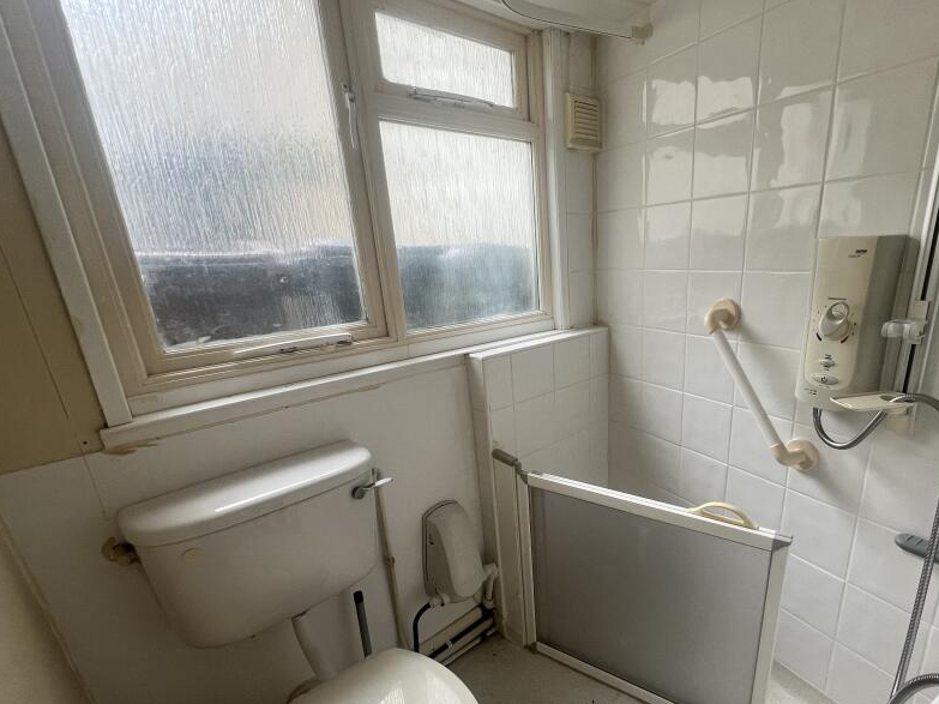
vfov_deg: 73.9
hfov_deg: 90.2
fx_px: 461
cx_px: 550
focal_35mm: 17
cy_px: 421
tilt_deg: -19.7
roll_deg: +4.5
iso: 80
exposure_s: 1/99
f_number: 1.8
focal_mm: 1.57
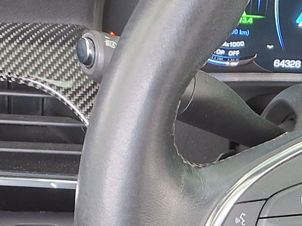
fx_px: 881
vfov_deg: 14.3
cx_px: 292
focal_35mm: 101
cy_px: 246
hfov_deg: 19.0
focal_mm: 2.91
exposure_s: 1/40
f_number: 1.9
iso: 200
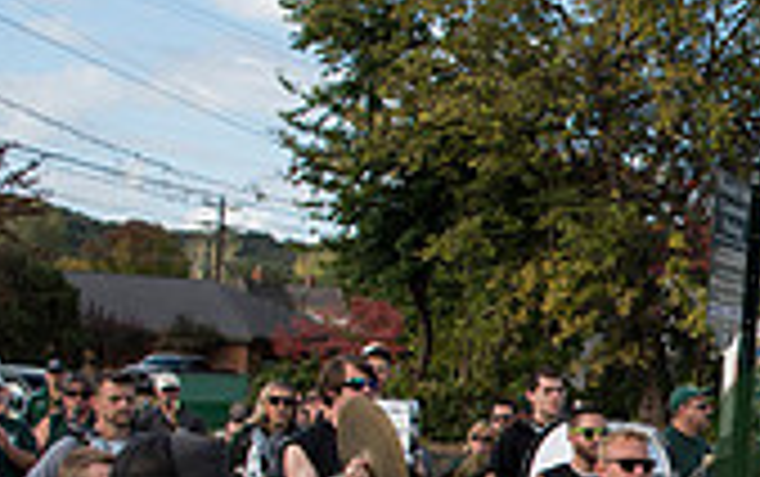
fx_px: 1742
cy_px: 574
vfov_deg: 15.0
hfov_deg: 21.6
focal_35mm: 84
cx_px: 1052
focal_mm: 24
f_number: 4.5
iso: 250
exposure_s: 1/1000
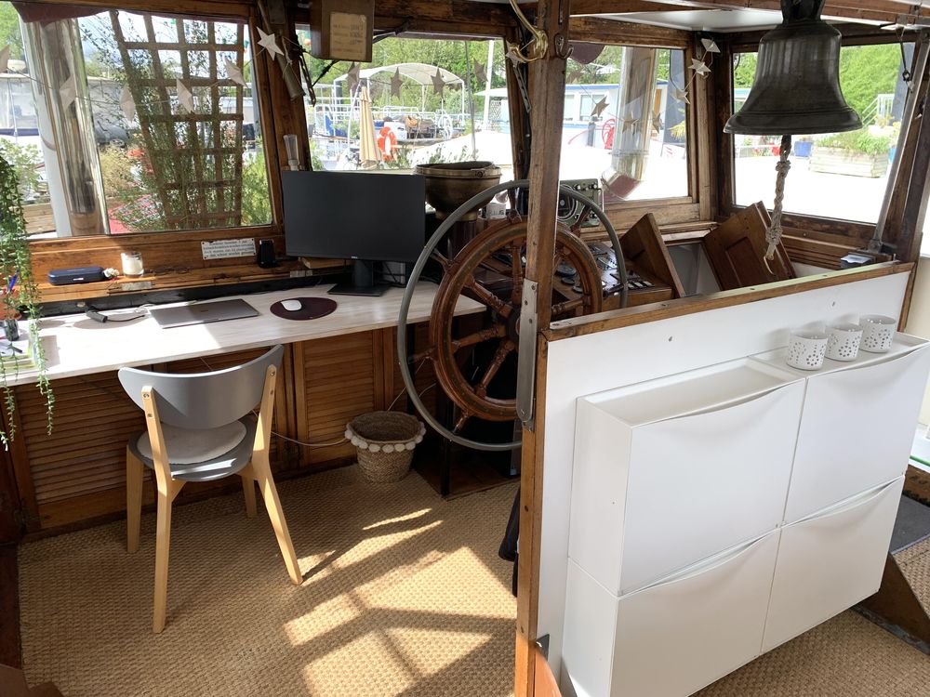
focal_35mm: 26
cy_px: 348
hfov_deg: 67.3
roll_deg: -1.3
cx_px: 465
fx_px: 699
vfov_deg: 53.1
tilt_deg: -18.8
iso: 25
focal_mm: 4.25
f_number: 1.8
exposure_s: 1/435
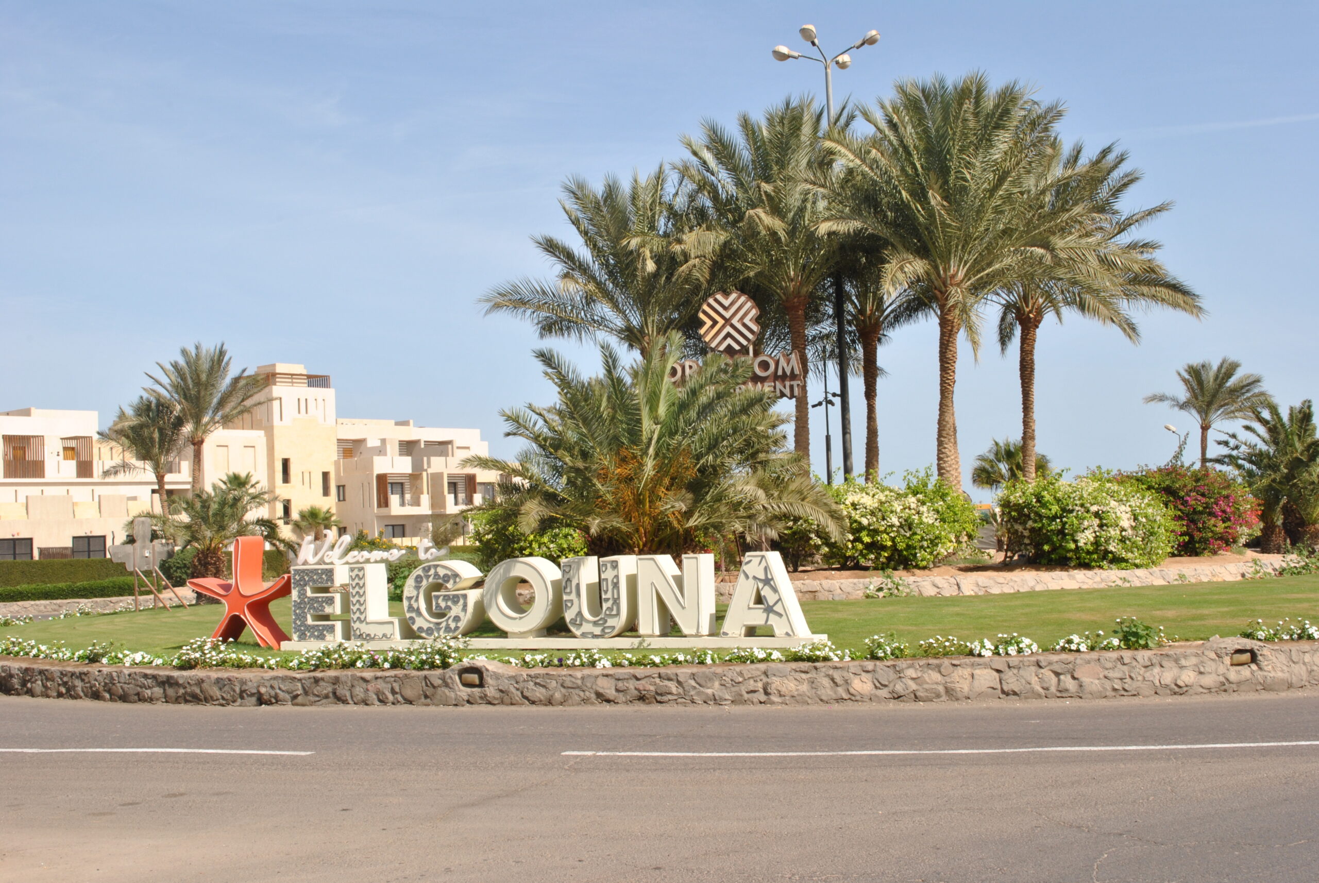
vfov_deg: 30.9
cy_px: 442
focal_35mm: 44
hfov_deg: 44.9
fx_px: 1596
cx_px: 660
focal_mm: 29
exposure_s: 1/100
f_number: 5
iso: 200
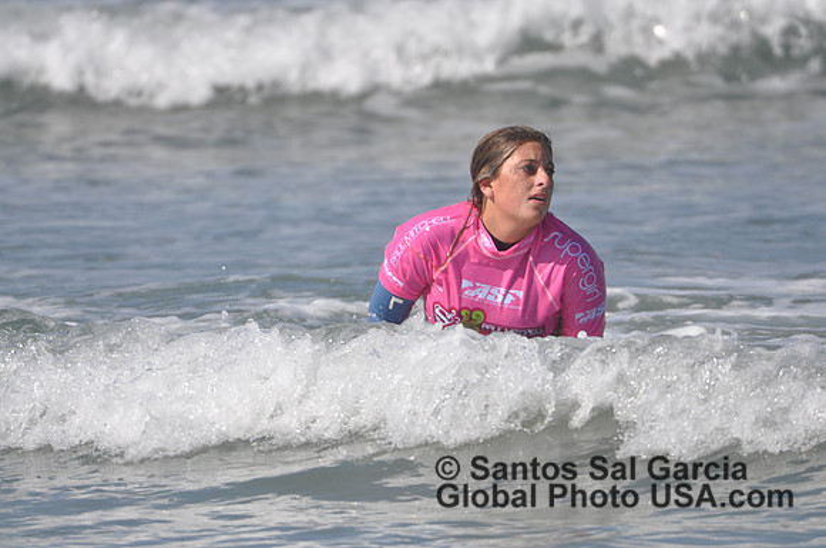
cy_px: 274
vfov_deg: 1.7
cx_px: 413
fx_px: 18903
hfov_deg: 2.5
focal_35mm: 825
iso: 400
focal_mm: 550
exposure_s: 1/1600
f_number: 6.3
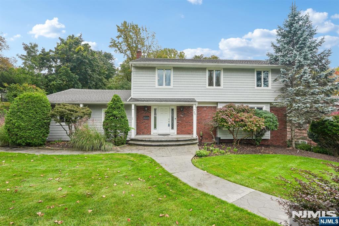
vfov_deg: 68.8
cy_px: 113
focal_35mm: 18
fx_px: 165
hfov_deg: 91.6
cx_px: 170
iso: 100
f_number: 8
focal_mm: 17.5
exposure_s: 1/80
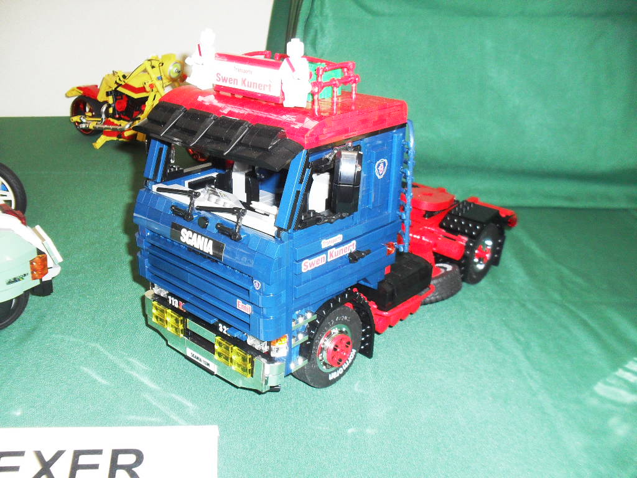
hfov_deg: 52.6
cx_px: 318
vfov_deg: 40.7
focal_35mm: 35
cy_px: 239
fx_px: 644
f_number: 3.2
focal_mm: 6.3
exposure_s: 1/45
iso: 200
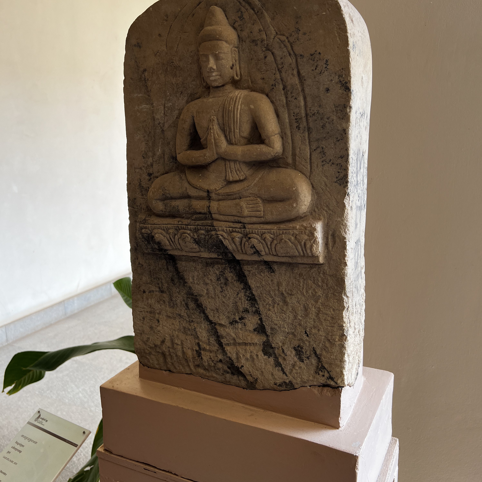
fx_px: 488
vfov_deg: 52.4
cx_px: 241
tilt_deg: -10.2
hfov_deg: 52.5
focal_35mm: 31
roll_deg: +0.6
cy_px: 214
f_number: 1.5
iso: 50
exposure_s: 1/298
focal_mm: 5.7
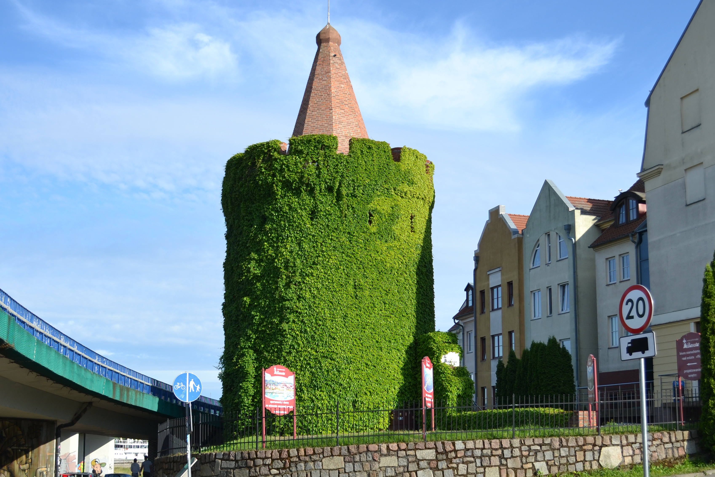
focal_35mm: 33
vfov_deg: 40.0
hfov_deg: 57.2
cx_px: 358
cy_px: 238
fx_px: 655
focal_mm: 22
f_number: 5
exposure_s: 1/500
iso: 100
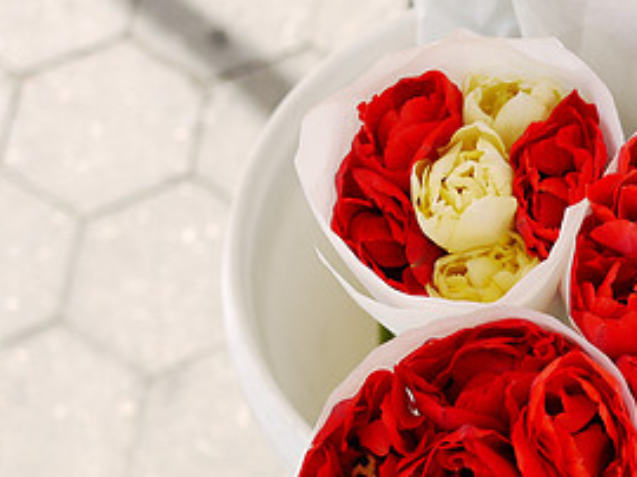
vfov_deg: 17.1
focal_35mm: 86
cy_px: 299
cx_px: 649
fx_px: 1581
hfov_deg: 21.9
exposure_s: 1/400
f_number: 2.8
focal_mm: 20
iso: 100
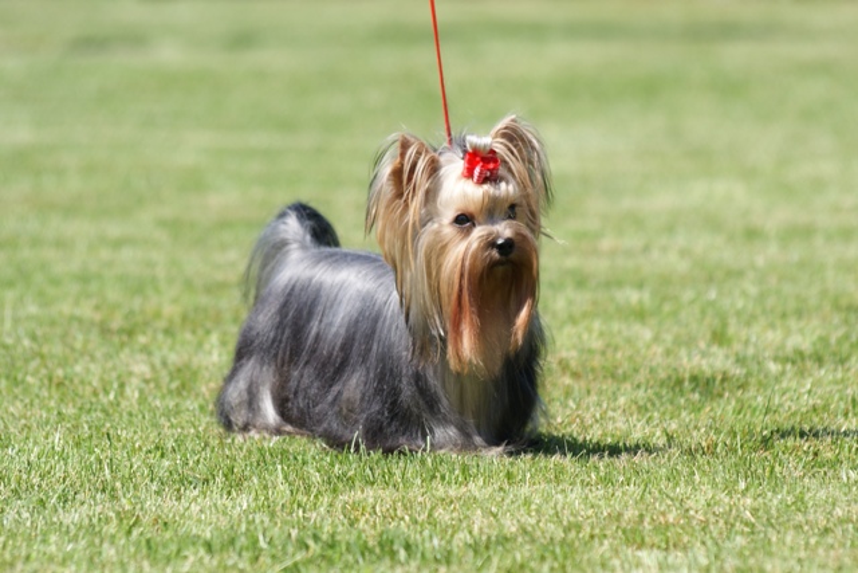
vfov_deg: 5.1
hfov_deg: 7.6
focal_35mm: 270
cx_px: 429
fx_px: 6436
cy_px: 286
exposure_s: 1/400
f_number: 5.6
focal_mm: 180
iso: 100
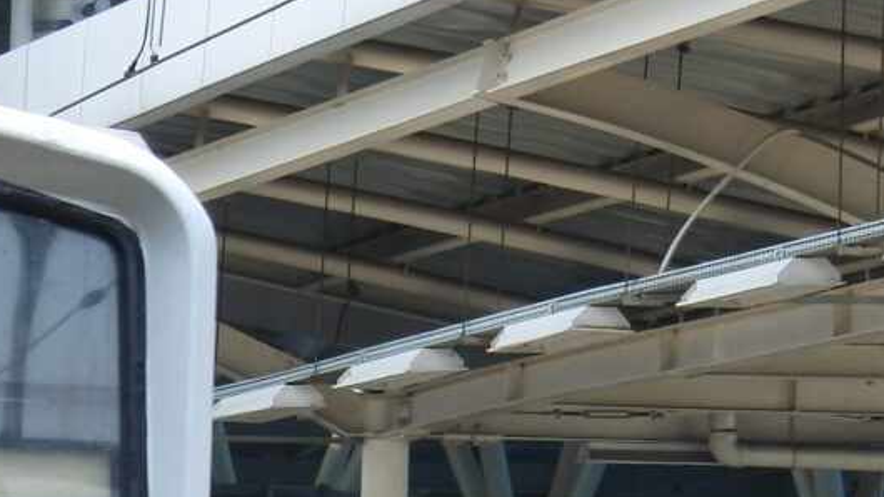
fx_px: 9609
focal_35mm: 410
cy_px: 900
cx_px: -584
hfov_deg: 5.2
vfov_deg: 2.9
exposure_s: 1/200
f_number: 5.6
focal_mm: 30
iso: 160
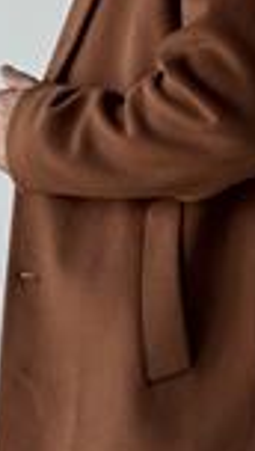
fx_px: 2190
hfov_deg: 6.6
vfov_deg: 11.7
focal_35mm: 183
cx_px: 270
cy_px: 138
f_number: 1.78
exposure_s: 1/319
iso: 64
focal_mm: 6.76
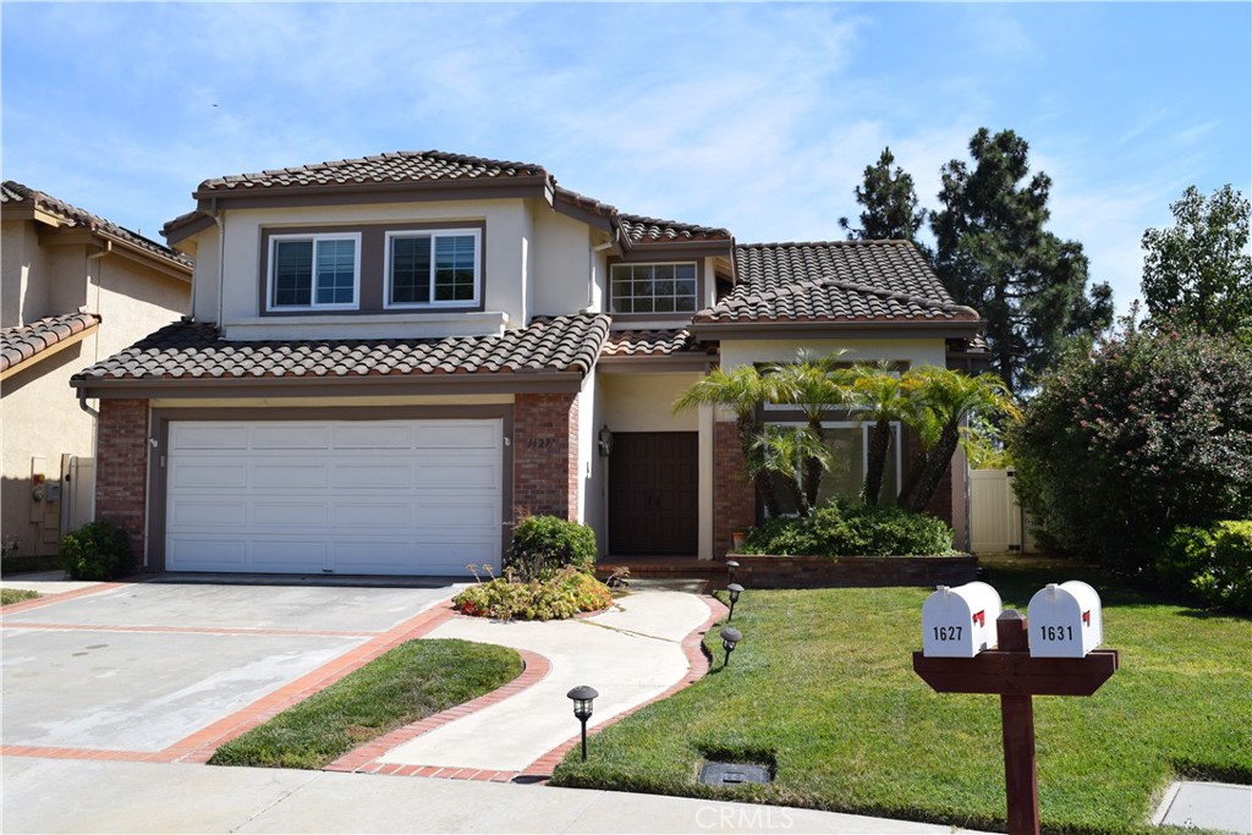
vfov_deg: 41.7
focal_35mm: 32
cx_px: 626
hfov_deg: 59.5
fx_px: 1096
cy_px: 418
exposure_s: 1/400
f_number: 10
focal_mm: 21
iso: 200
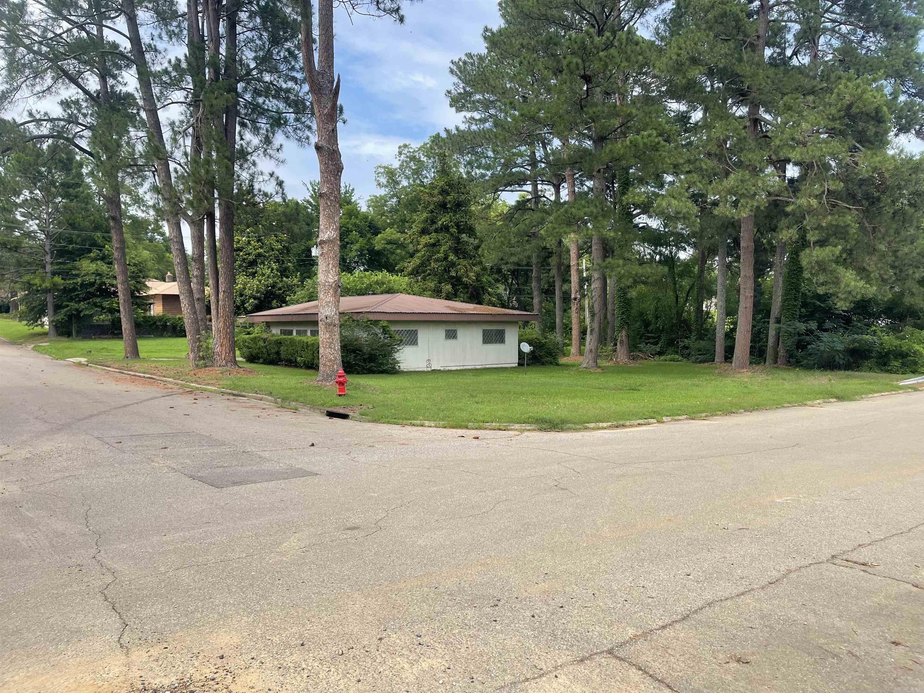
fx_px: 667
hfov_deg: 69.4
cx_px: 462
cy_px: 346
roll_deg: +0.0
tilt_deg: -3.7
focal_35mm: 25
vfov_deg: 54.9
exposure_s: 1/1767
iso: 32
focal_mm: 5.1
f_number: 1.6
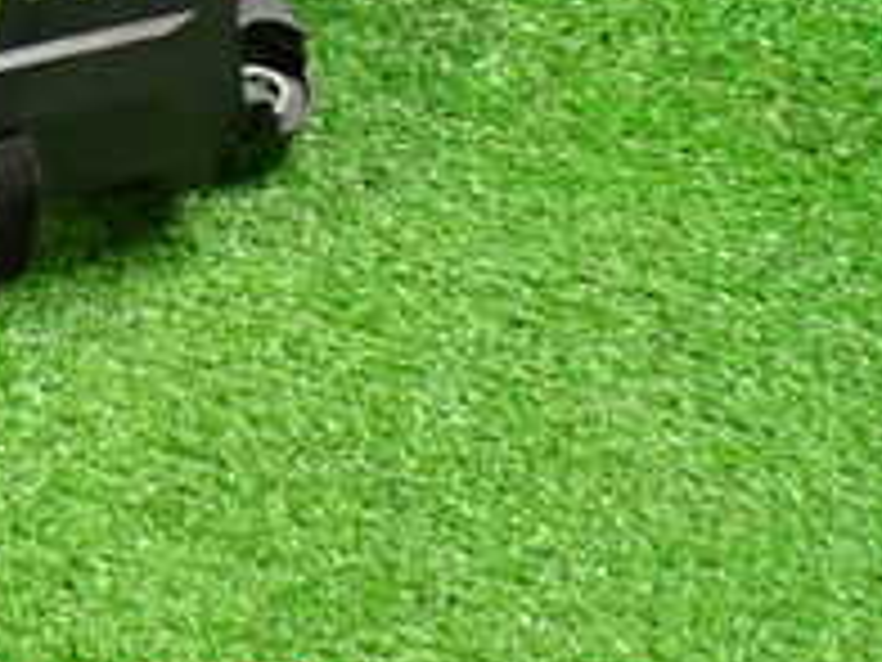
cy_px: -243
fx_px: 2344
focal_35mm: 92
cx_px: -374
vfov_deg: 15.2
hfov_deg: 19.1
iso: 1000
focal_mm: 5.4
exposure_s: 1/50
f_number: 2.3
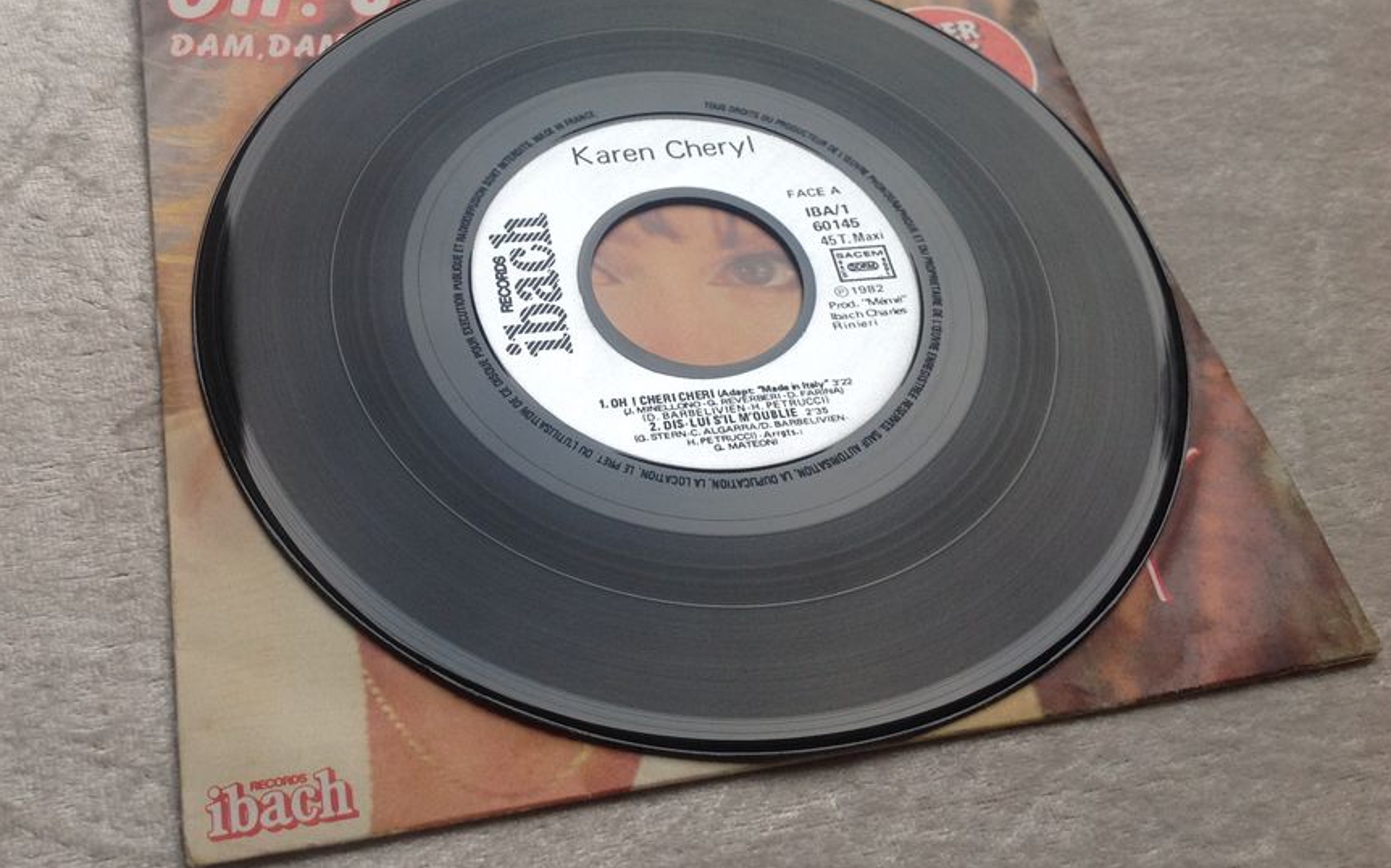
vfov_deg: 29.7
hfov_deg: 46.1
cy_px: 311
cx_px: 612
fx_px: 1629
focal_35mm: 43
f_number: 2.4
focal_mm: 4.28
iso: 64
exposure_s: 1/40
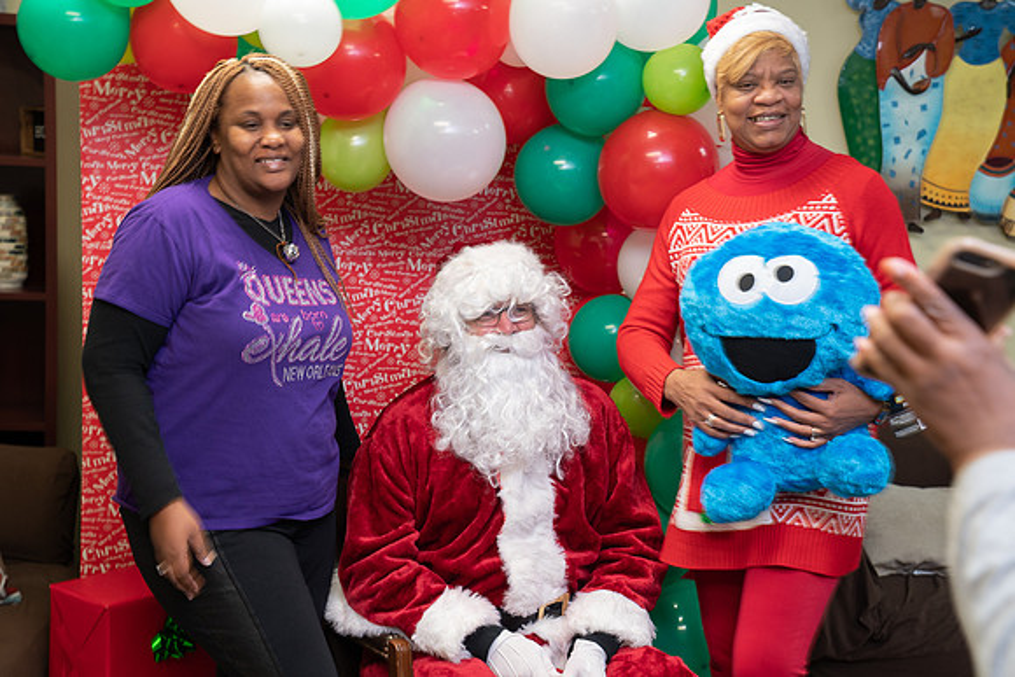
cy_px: 338
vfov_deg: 24.2
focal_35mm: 56
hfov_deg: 35.6
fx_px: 1579
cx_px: 508
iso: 640
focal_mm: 56
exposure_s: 1/30
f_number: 4.5
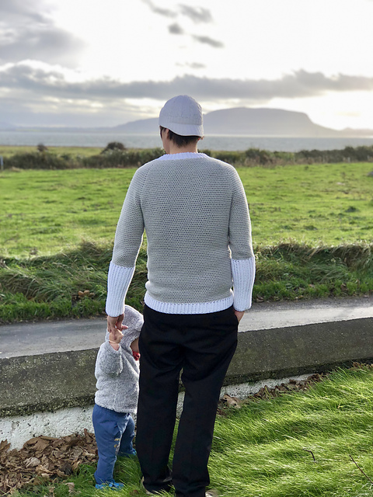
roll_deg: -0.3
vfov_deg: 33.8
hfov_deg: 25.7
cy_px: 248
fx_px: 819
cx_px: 186
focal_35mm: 57
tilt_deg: -9.3
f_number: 2.8
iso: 20
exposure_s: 1/495
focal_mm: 6.6
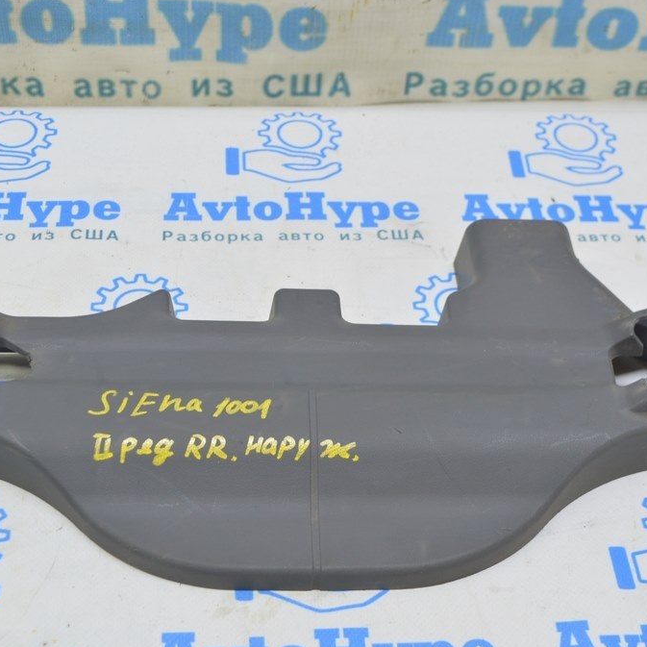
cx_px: 298
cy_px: 324
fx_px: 1311
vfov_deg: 27.7
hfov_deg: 27.7
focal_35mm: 62
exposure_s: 1/20
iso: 400
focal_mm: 32
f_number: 5.6
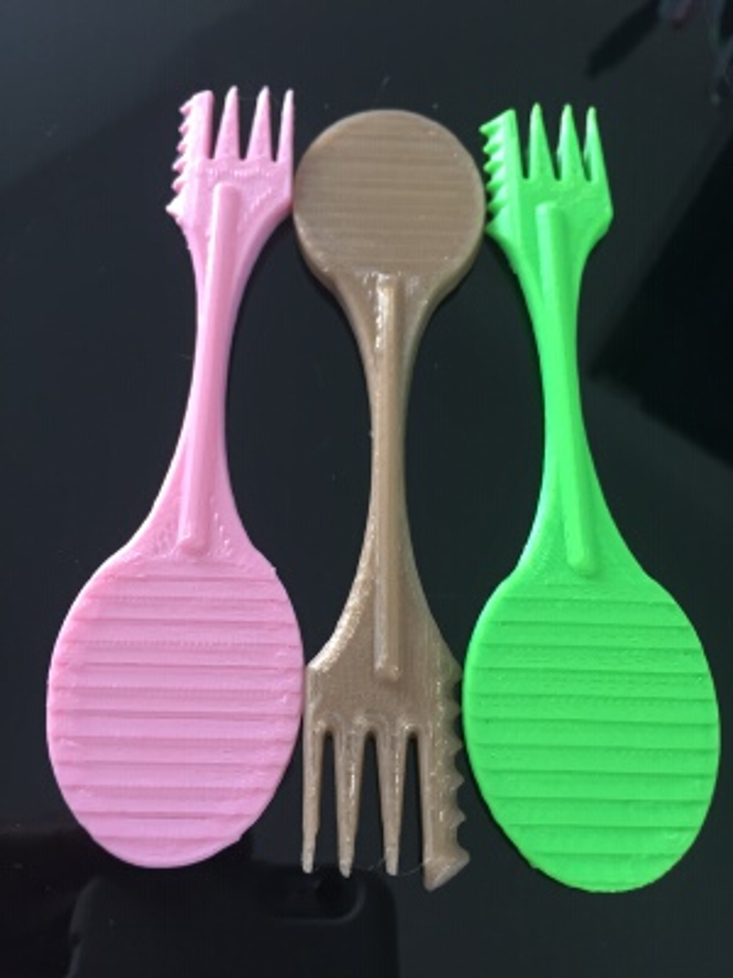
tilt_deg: -65.9
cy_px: 489
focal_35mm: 29
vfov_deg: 61.7
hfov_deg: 48.2
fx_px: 819
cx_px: 366
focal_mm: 4.15
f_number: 2.2
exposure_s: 1/33
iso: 125
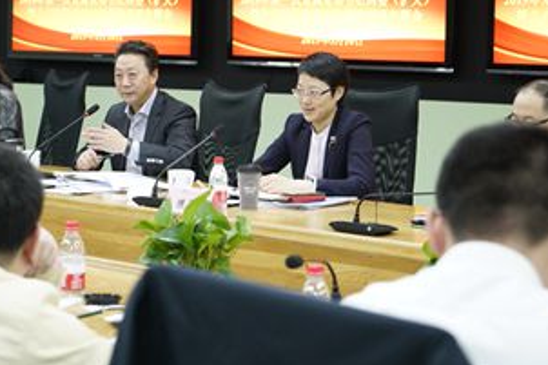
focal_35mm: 91
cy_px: 123
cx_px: 214
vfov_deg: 15.0
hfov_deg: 22.4
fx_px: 1384
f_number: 4
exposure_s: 1/60
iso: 3200
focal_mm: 61
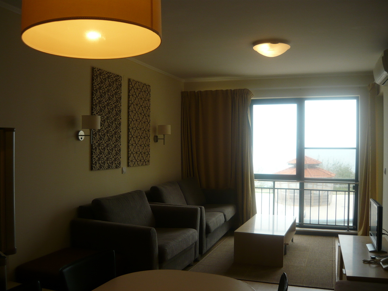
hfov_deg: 55.4
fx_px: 370
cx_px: 194
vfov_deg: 42.9
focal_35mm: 33
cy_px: 146
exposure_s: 1/100
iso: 100
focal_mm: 5.5
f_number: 2.8
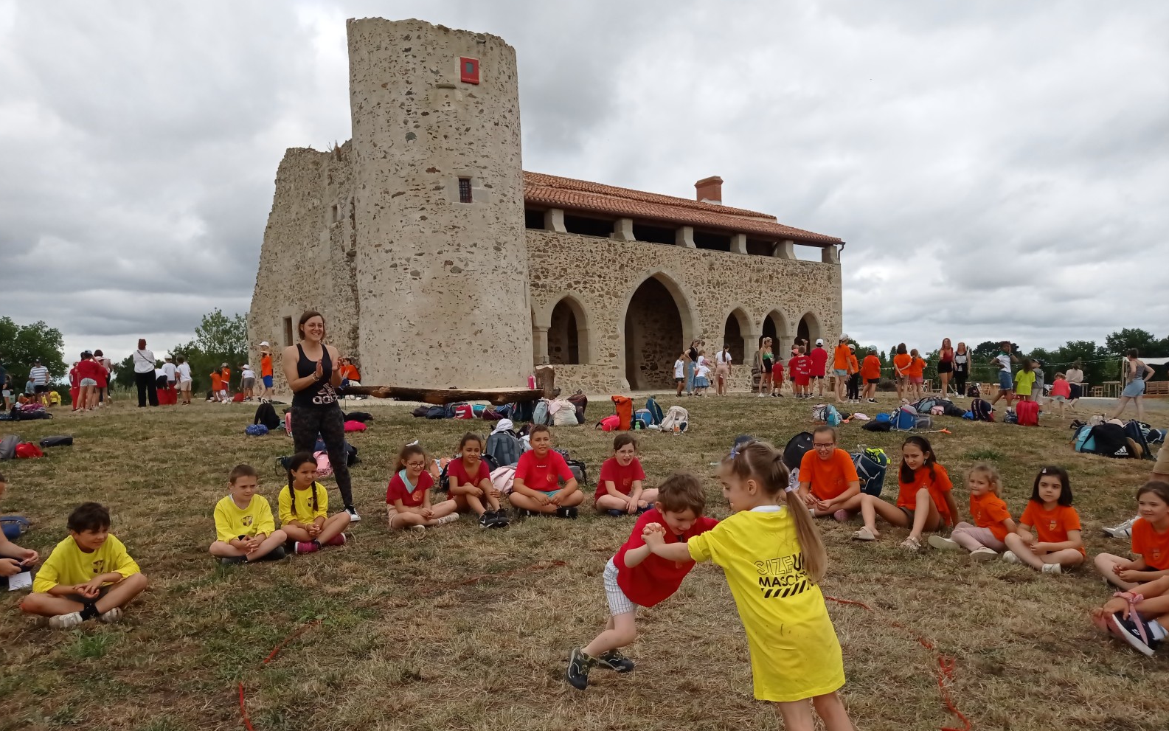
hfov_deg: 62.9
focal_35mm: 30
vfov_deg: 41.7
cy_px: 432
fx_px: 956
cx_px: 581
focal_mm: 4.74
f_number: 1.79
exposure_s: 1/2994
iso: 104
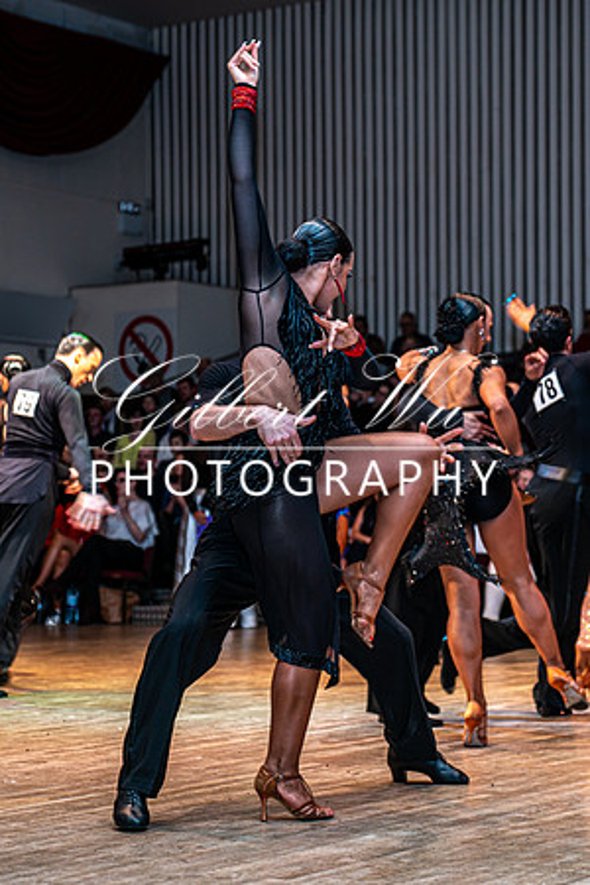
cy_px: 444
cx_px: 423
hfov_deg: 15.7
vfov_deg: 23.5
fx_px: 2126
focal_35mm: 86
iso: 200
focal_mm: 57
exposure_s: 1/160
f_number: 2.8
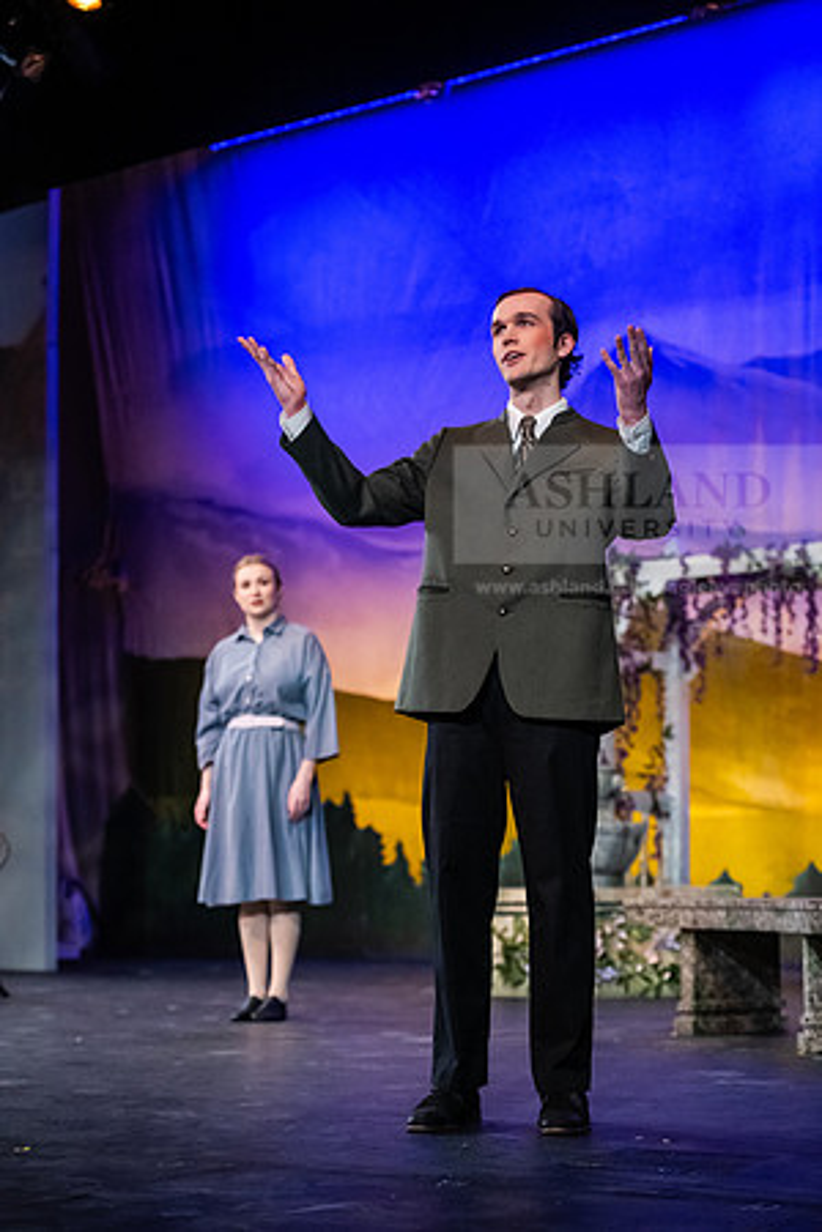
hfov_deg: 19.5
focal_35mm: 70
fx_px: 2397
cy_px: 616
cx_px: 411
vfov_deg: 28.8
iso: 5000
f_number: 3.2
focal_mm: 70
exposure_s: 1/320
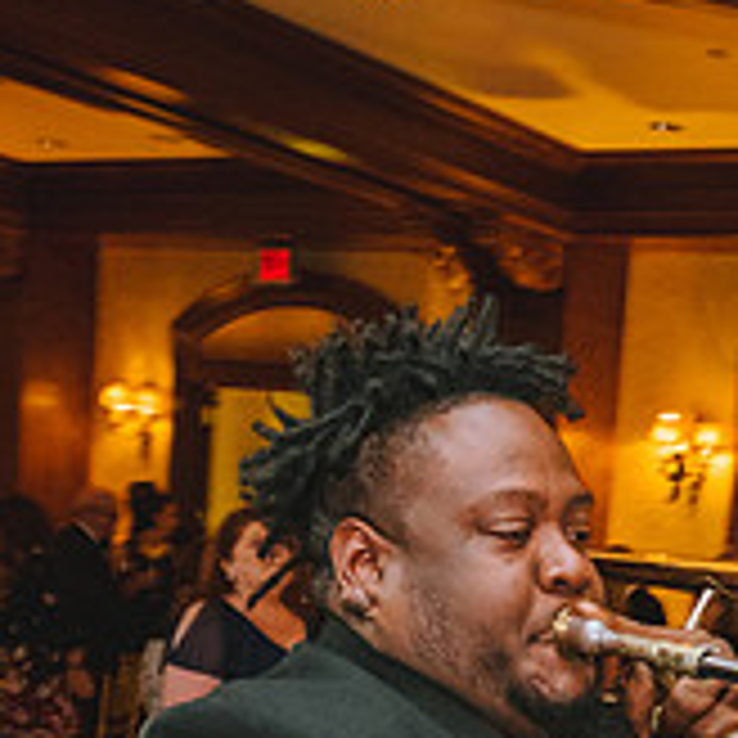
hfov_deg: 22.6
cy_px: 848
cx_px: 824
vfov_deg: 22.4
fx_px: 1737
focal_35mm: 72
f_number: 4.5
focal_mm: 24
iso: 3200
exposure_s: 1/125
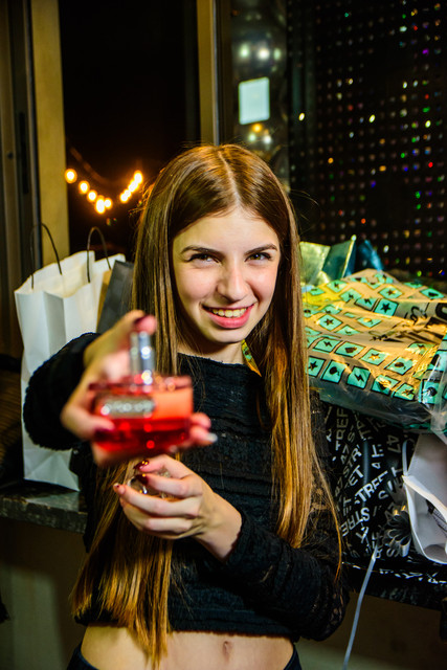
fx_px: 1117
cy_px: 335
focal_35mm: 60
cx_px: 224
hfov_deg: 22.6
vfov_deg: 33.4
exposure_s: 1/100
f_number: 3.5
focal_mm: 40
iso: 1000
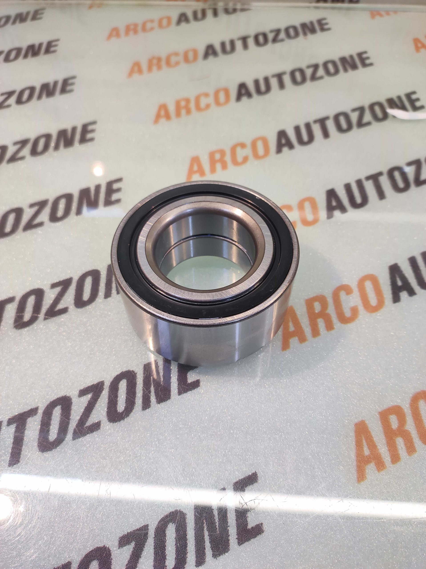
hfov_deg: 74.7
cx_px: 213
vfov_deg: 91.1
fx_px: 279
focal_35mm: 17
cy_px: 284
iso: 150
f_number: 1.79
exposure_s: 1/33
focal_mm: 4.74
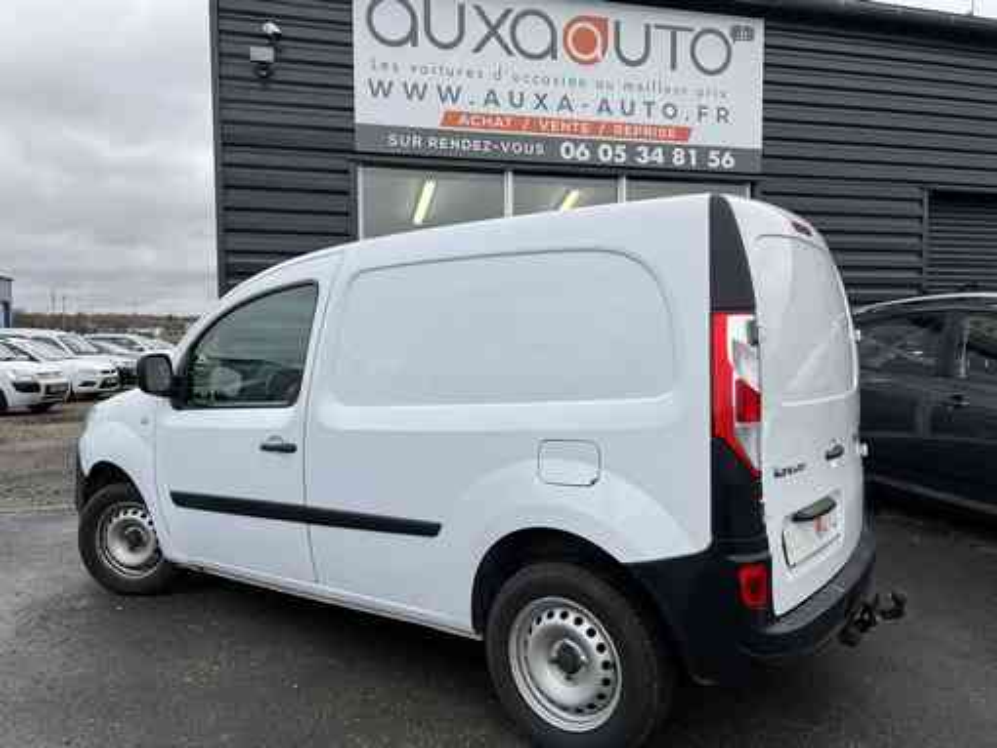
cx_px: 498
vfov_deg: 53.1
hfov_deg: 67.3
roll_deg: +0.6
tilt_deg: -2.4
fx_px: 749
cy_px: 374
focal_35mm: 26
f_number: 1.5
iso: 50
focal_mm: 5.7
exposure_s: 1/533
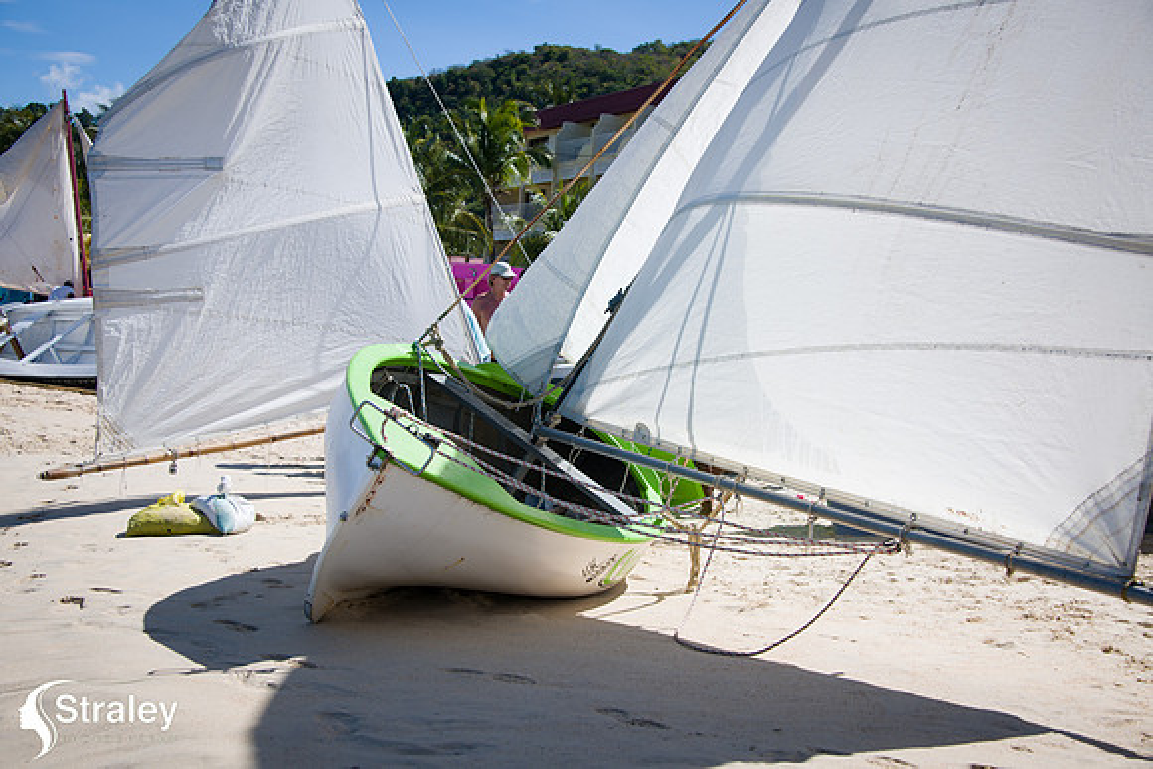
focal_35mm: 55
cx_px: 576
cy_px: 384
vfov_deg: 24.6
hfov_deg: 36.2
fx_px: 1762
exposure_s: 1/320
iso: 64
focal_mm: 55
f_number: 8
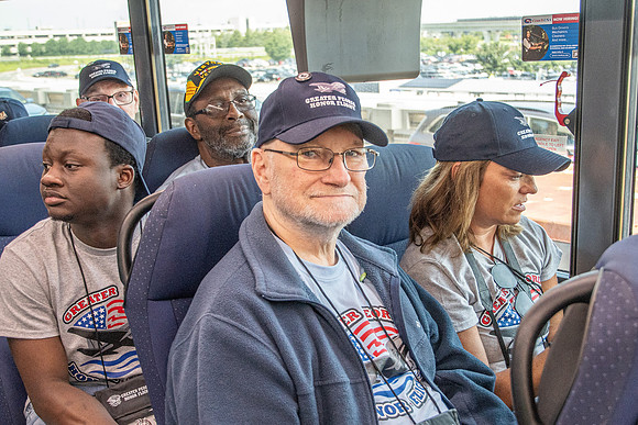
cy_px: 234
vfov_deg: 30.3
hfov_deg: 44.1
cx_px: 336
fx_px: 787
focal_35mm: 44
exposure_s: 1/250
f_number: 3.5
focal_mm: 22
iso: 1000
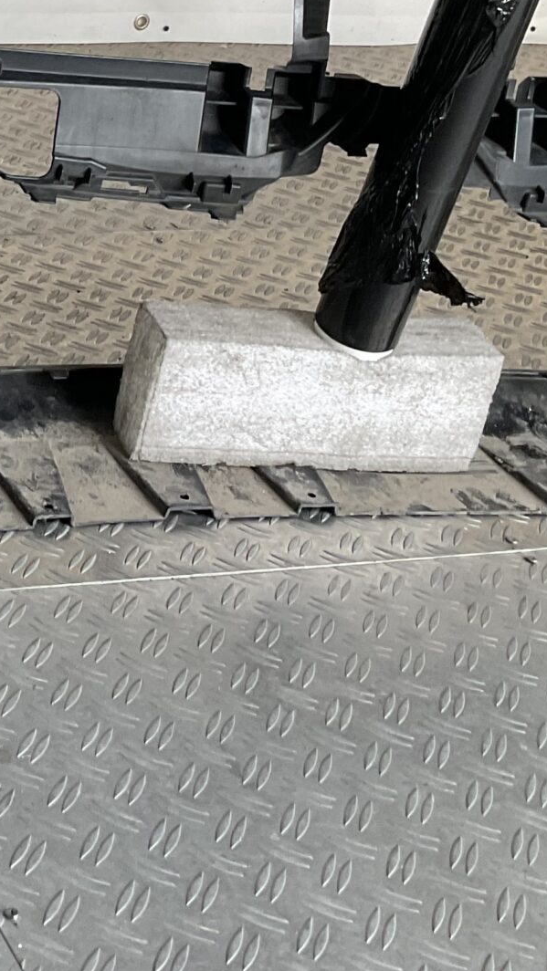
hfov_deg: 15.0
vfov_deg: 27.0
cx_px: -201
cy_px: 120
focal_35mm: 76
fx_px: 1958
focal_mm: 3
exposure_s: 1/50
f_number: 1.8
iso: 50
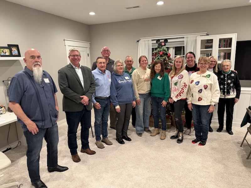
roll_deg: +2.6
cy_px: 94
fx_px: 174
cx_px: 126
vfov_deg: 56.8
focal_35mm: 24
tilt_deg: -11.5
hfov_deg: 71.6
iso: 320
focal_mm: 6.76
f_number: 1.78
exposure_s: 1/60
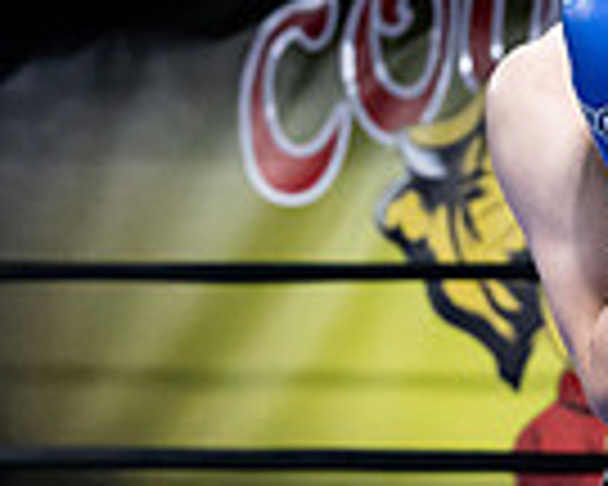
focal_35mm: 205
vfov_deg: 7.5
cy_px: 281
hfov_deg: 9.1
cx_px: 1040
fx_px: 3689
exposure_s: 1/1000
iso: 6400
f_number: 2.8
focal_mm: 51
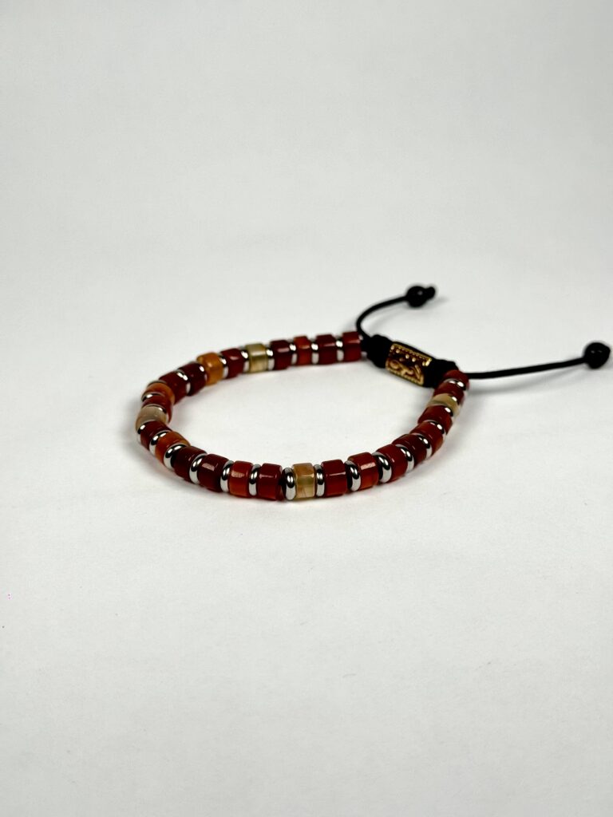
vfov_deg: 39.7
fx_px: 1133
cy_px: 408
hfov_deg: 30.3
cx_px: 306
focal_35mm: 48
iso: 64
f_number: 1.78
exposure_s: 1/9009
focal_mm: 6.76
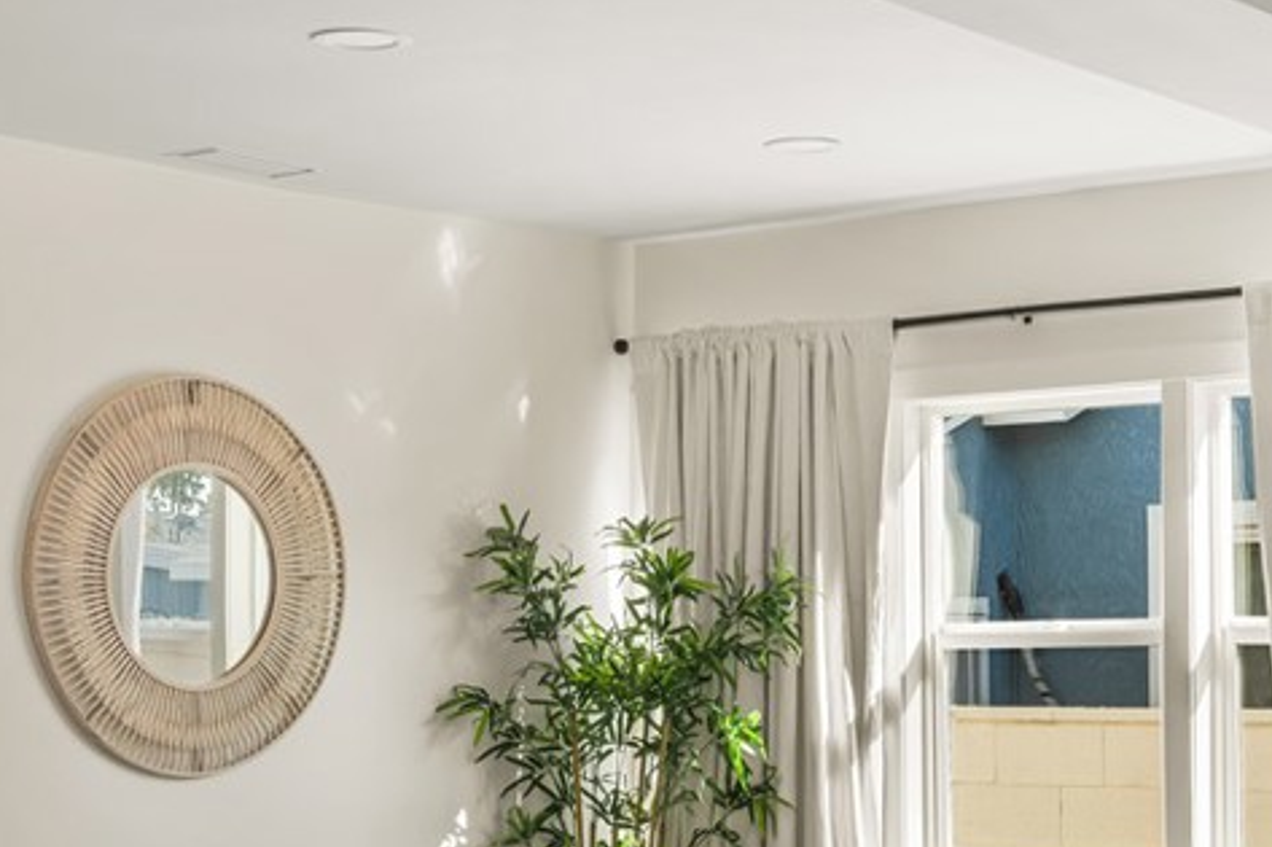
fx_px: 2296
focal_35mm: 65
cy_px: 717
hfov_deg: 30.4
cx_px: 973
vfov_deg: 20.6
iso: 80
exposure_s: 1/13
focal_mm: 30
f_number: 6.3
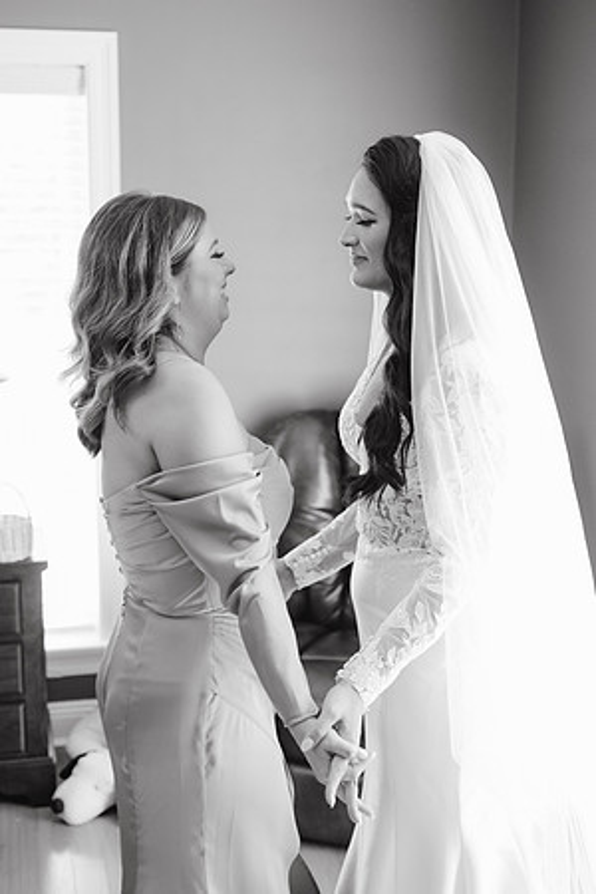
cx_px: 298
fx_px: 1242
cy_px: 447
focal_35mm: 50
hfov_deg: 27.0
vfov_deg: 39.6
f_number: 3.2
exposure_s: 1/125
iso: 1250
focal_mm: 50
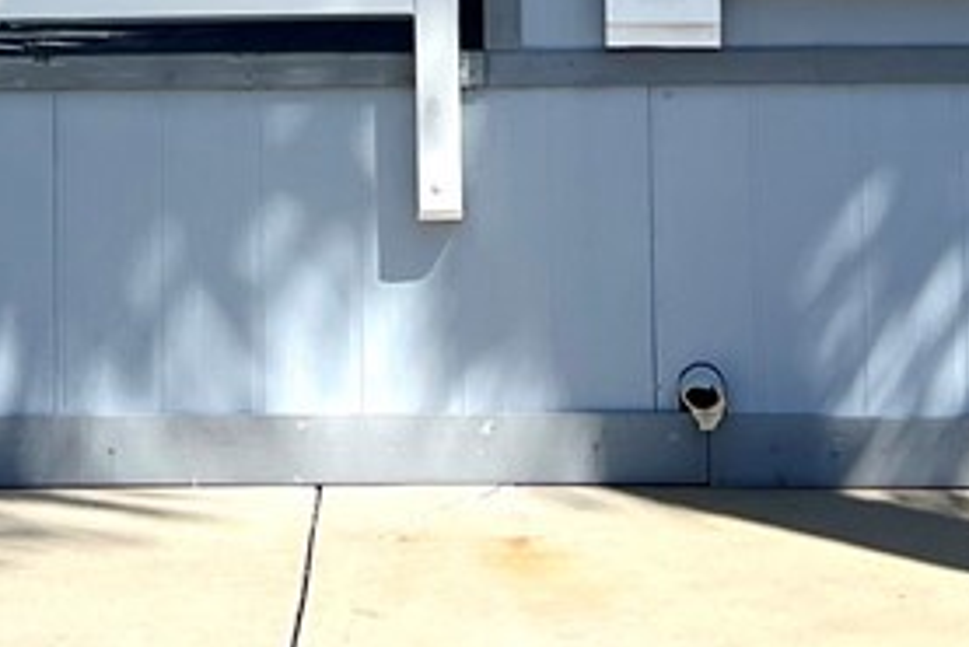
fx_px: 2693
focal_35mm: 100
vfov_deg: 12.5
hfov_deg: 20.4
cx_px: 434
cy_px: -523
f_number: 1.5
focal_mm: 5.7
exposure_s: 1/5587
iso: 50
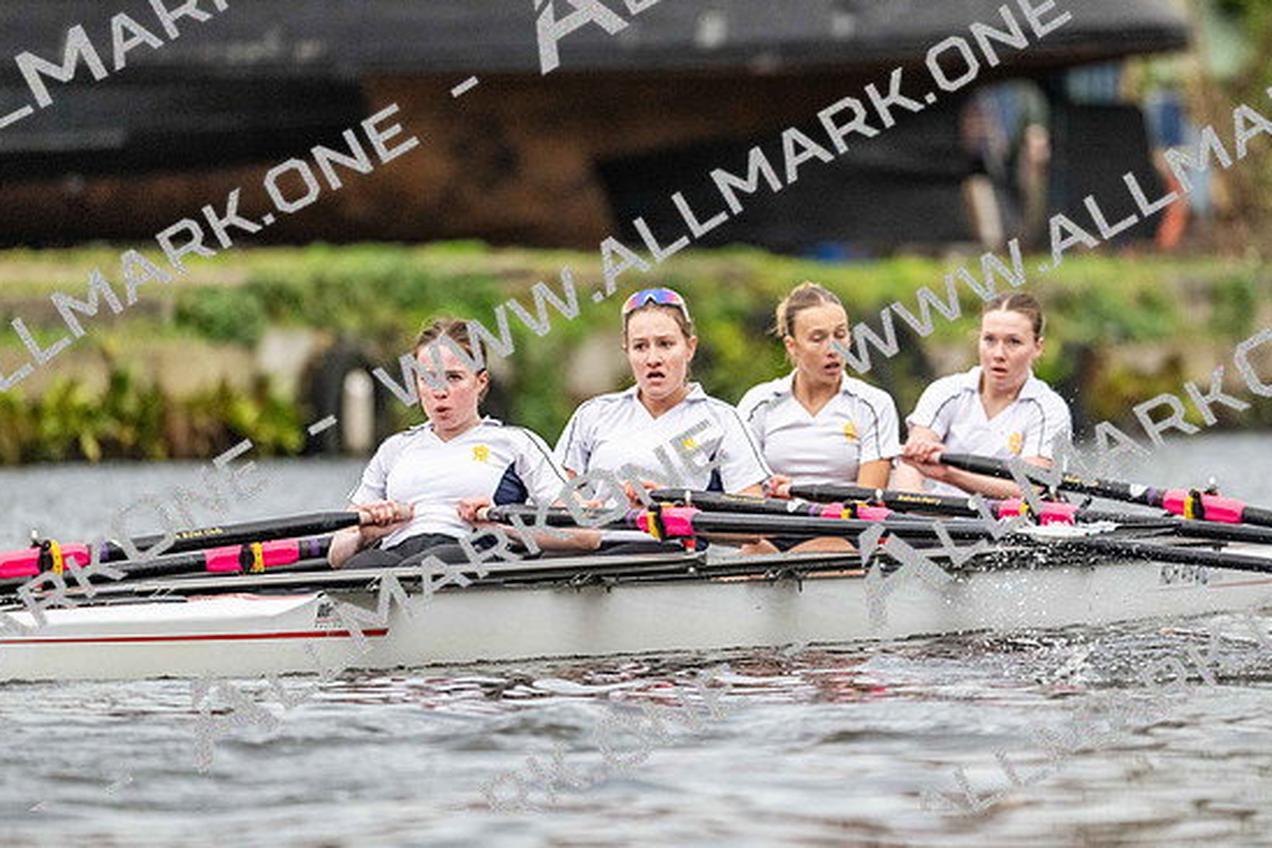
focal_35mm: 423
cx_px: 660
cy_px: 414
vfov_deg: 3.3
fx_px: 14945
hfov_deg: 4.9
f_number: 4.5
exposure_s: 1/2000
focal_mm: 400
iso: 4500
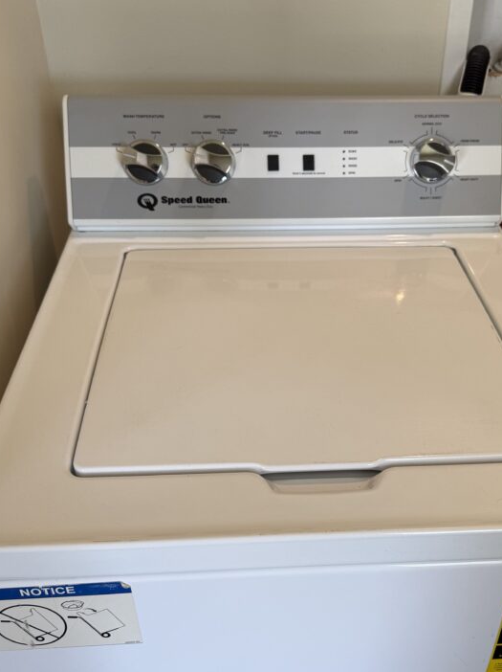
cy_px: 337
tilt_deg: -36.6
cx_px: 298
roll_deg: -0.7
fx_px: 678
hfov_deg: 40.5
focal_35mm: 35
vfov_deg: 52.7
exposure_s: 1/120
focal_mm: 6.76
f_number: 1.78
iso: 80
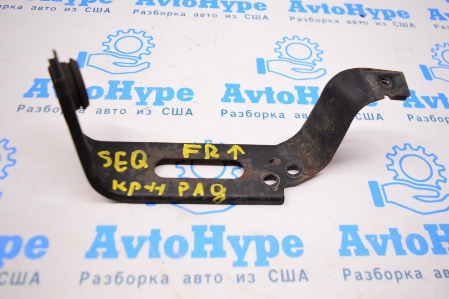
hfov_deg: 59.5
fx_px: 393
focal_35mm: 32
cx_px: 224
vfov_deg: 41.6
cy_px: 150
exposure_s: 1/400
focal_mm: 21
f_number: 3.8
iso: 3200
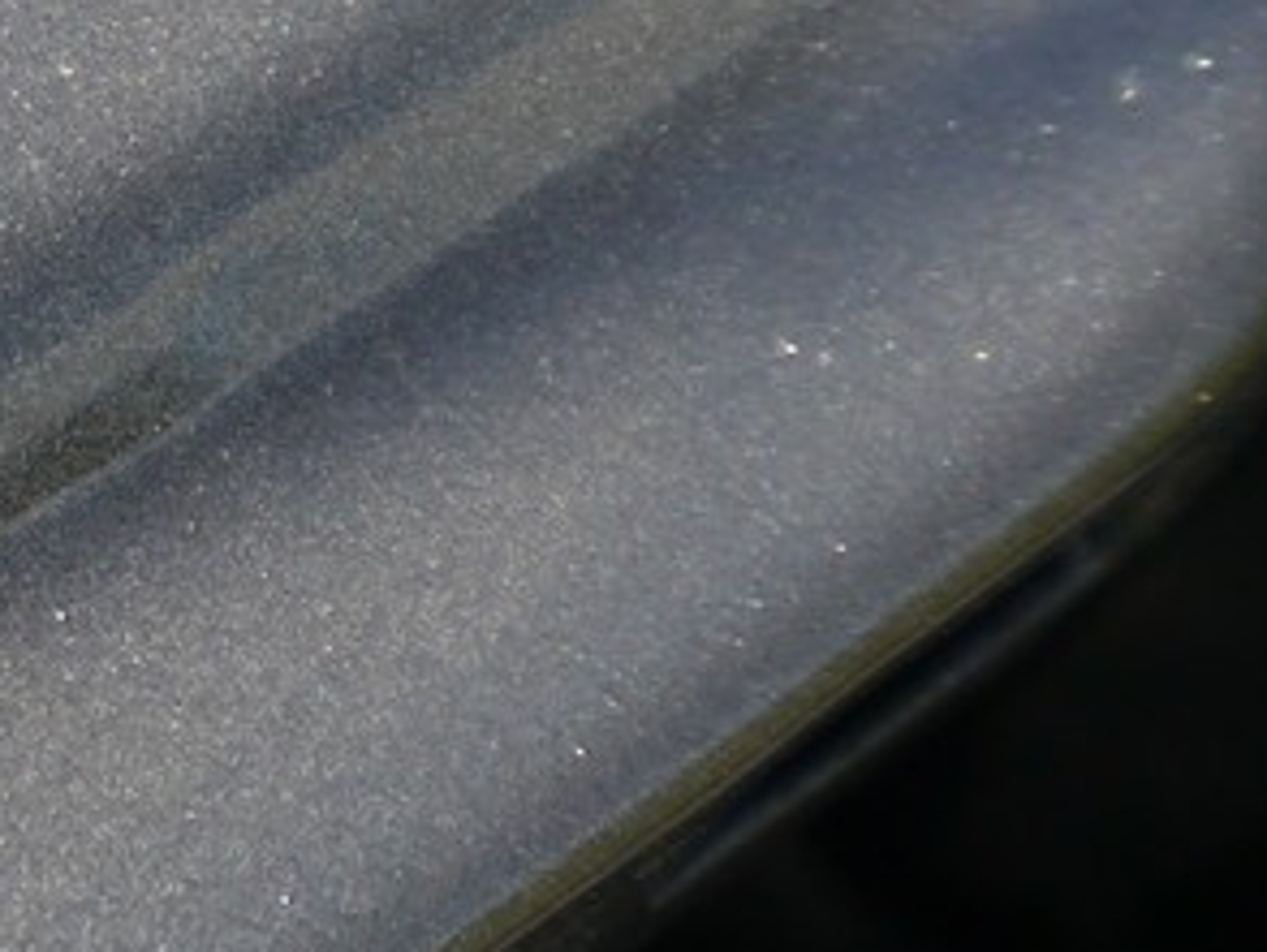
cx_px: -677
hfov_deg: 10.9
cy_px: -86
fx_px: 6374
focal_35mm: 174
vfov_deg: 8.5
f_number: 4
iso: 160
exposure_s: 1/100
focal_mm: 16
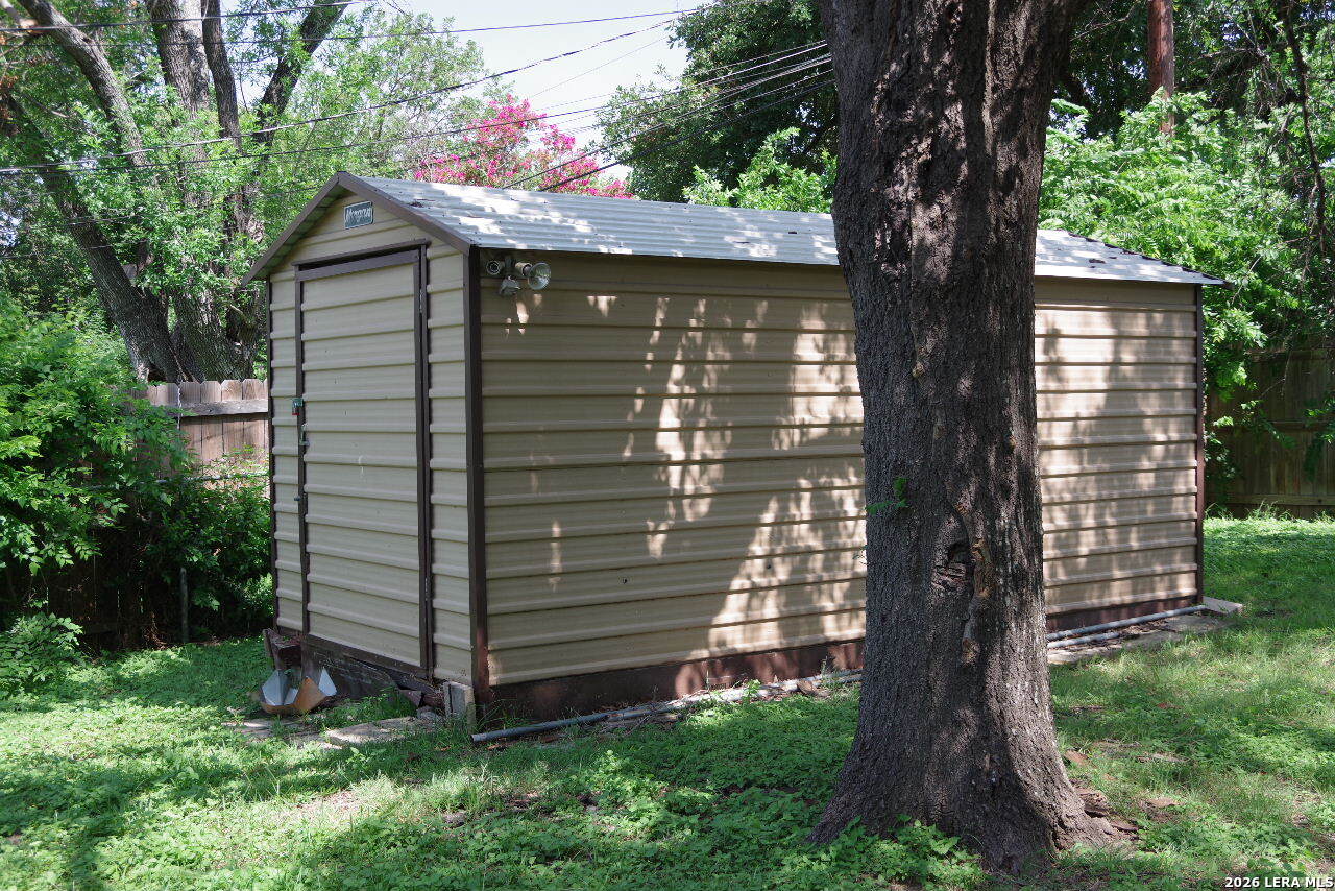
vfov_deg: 31.9
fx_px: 1558
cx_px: 668
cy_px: 446
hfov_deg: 46.4
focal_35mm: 42
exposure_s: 1/200
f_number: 5.6
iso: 200
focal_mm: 28
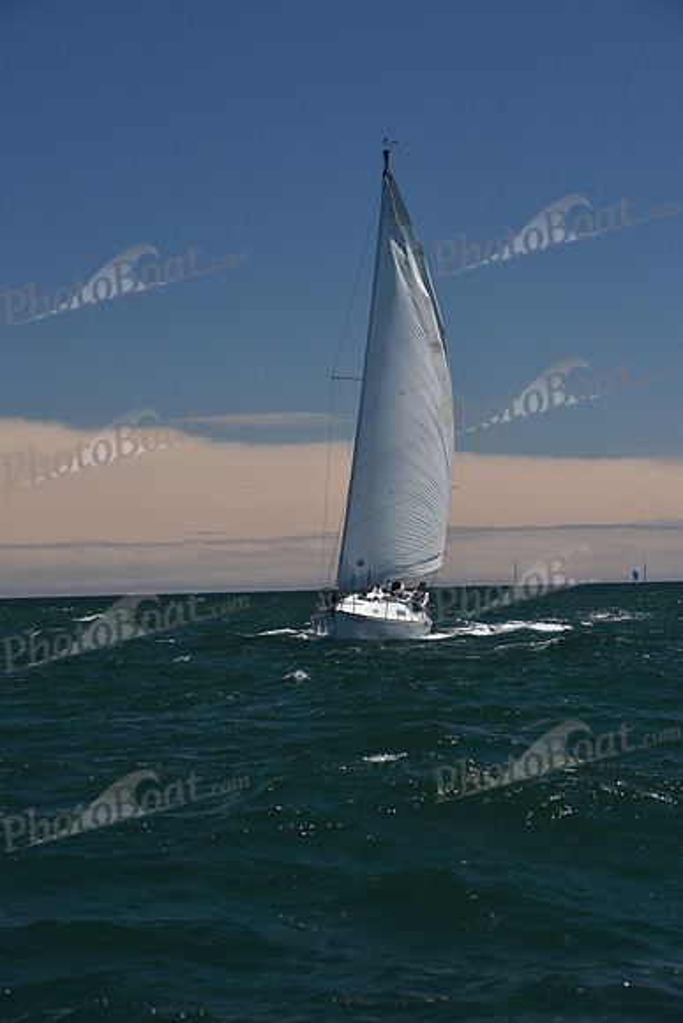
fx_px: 2702
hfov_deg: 14.4
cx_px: 342
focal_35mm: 95
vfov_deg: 21.5
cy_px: 512
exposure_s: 1/800
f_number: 8
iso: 250
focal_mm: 95
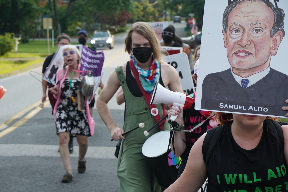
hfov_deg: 19.5
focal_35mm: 105
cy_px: 96
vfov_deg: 13.0
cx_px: 144
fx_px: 840
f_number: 6.3
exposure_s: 1/500
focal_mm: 70
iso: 1000
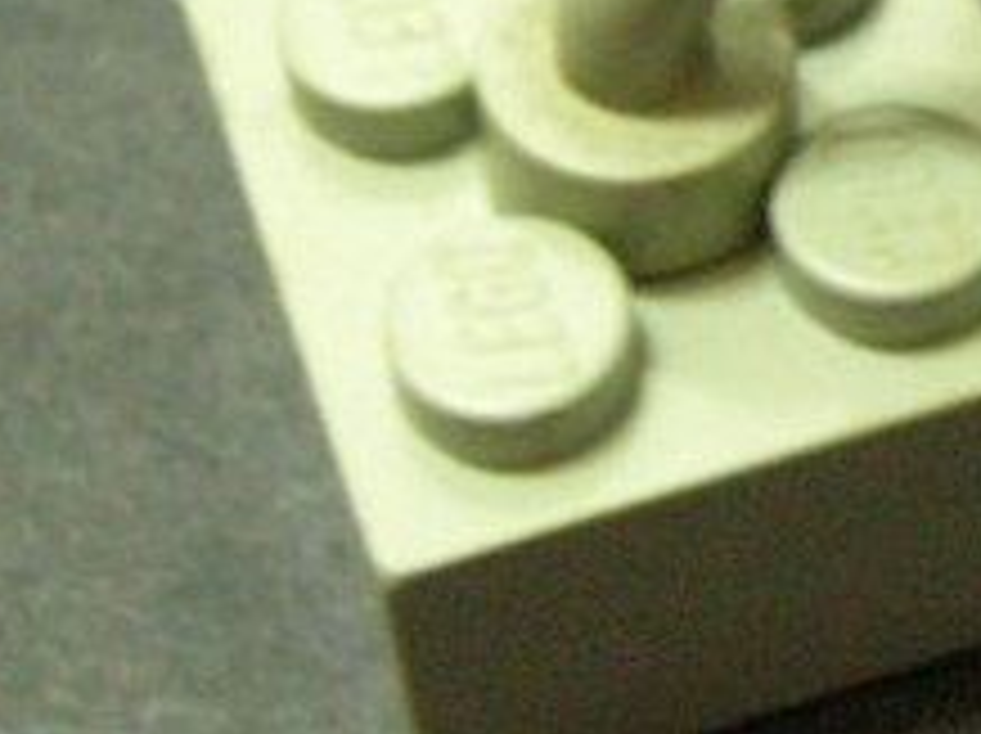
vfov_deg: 9.2
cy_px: 18
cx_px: 1278
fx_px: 4529
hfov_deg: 12.0
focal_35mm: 160
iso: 200
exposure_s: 1/2.2
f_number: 2.9
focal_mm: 5.7
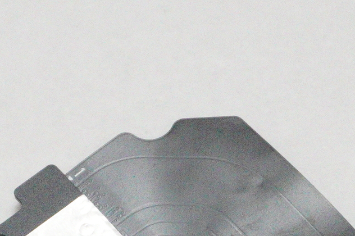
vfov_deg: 7.8
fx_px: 1694
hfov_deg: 12.0
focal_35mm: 172
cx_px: 139
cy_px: 349
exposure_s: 1/200
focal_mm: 29
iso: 12800
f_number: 5.6
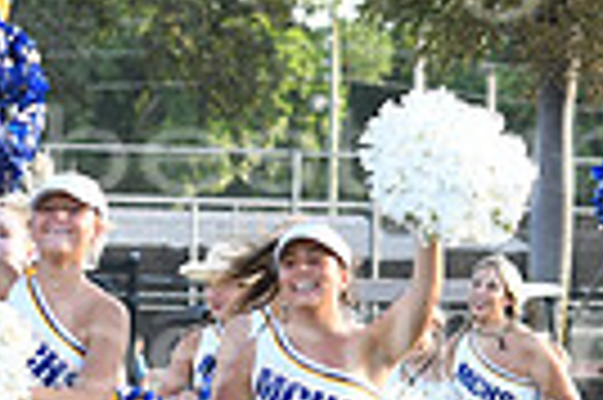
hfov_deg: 3.7
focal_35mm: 559
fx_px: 9352
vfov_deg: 2.5
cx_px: 648
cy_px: 456
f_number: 5.6
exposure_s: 1/500
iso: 400
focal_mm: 86
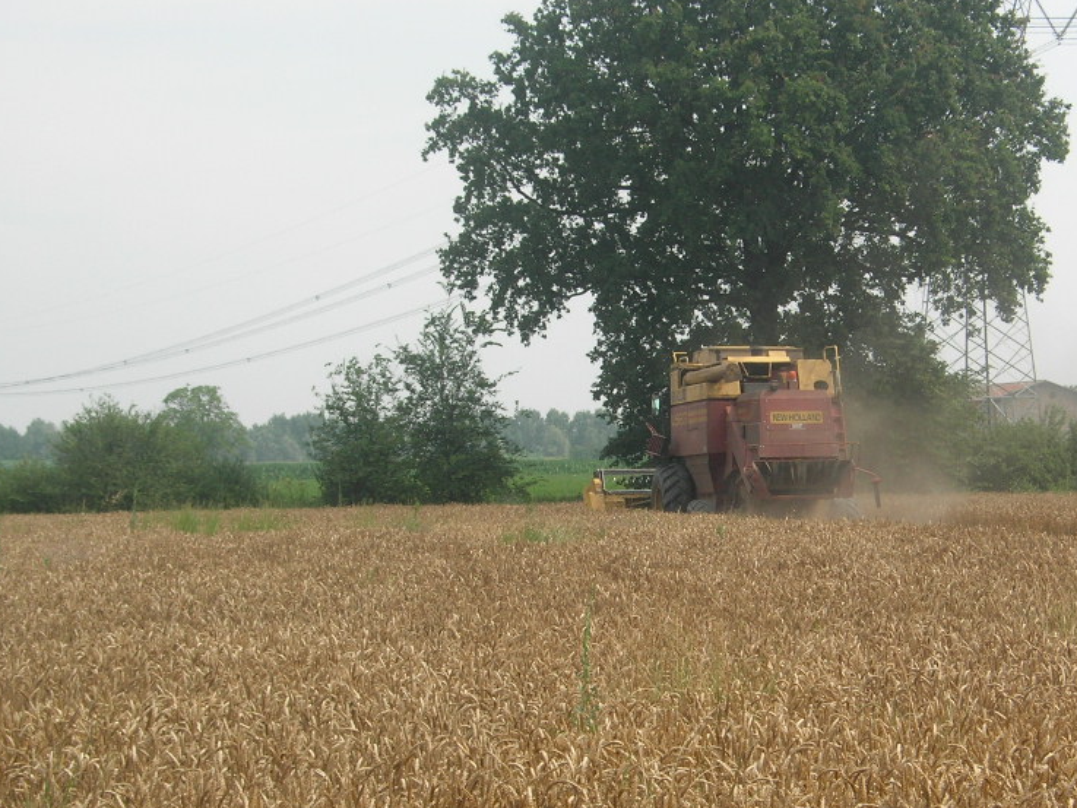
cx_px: 731
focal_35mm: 100
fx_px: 3112
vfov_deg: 14.8
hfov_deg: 19.6
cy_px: 465
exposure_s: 1/221
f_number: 6.3
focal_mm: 14.9
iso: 64
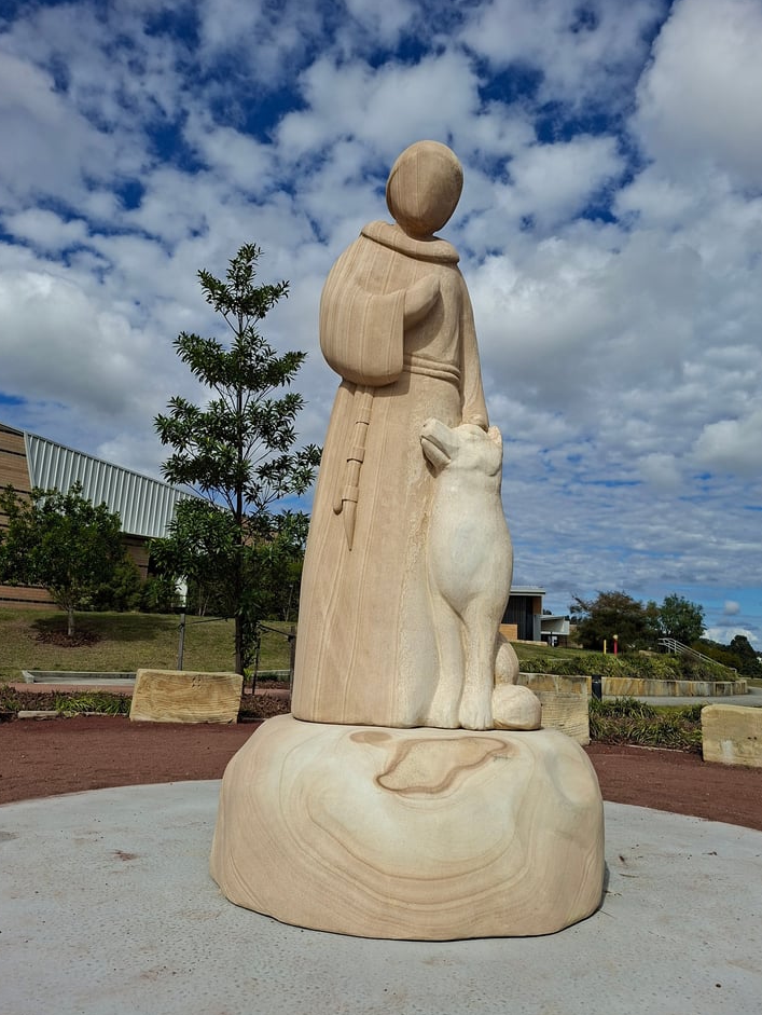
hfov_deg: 54.9
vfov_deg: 69.3
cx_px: 399
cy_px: 493
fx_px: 733
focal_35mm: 25
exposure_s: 1/3021
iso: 50
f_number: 1.8
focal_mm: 5.54
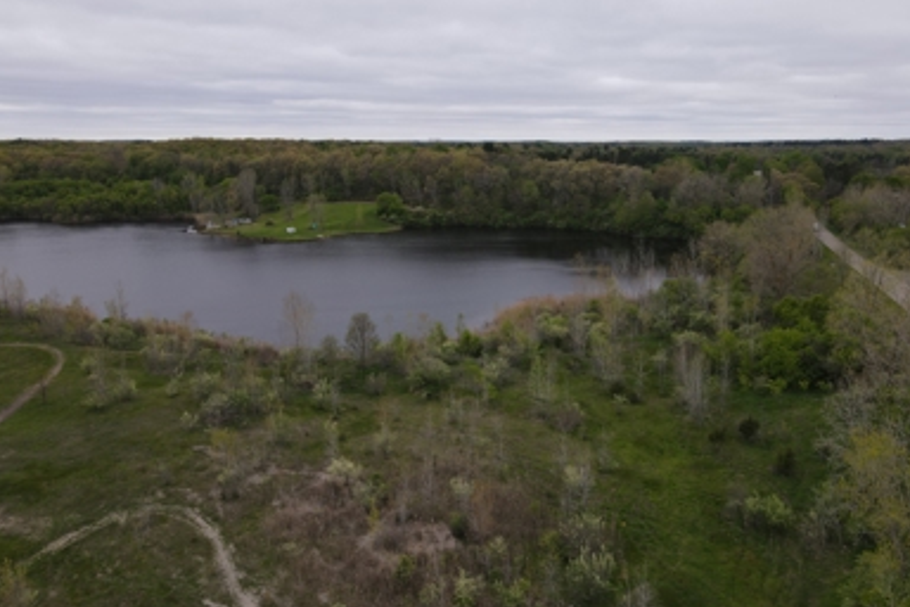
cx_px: 455
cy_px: 275
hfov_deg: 69.4
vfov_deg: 49.5
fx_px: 657
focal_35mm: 26
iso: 110
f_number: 2.8
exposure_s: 1/15
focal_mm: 4.5
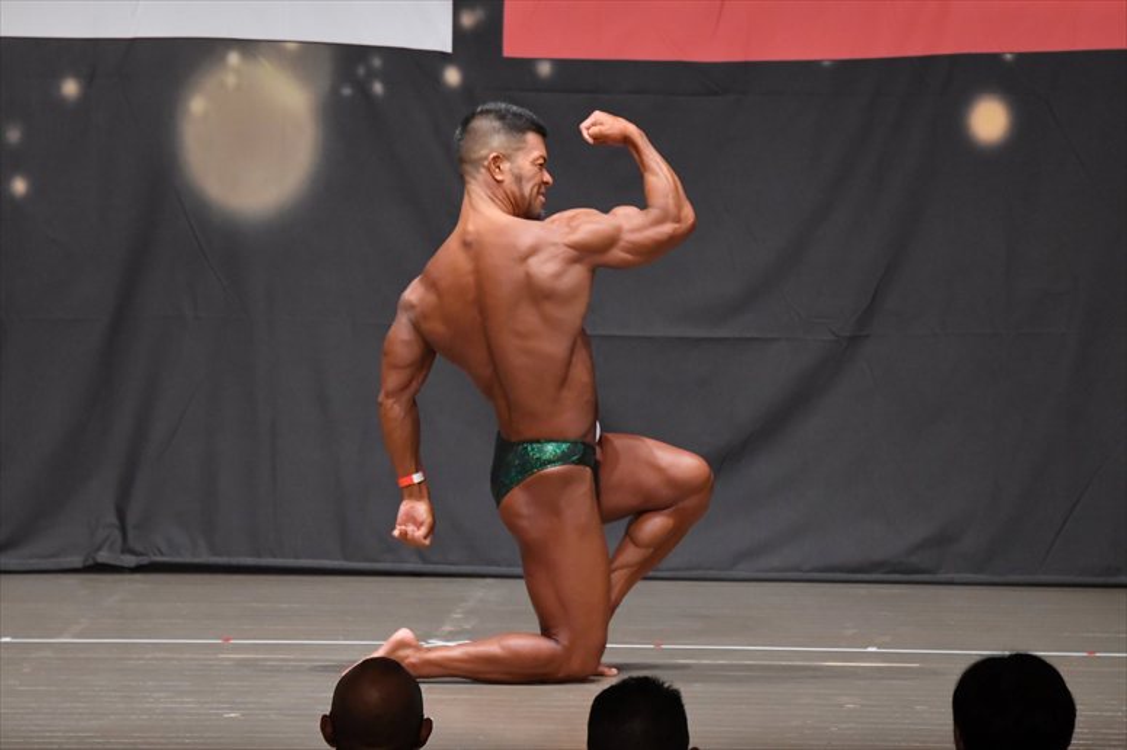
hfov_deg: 8.1
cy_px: 375
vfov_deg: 5.4
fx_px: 7979
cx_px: 564
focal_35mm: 255
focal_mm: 170
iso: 6400
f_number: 5.6
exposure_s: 1/400
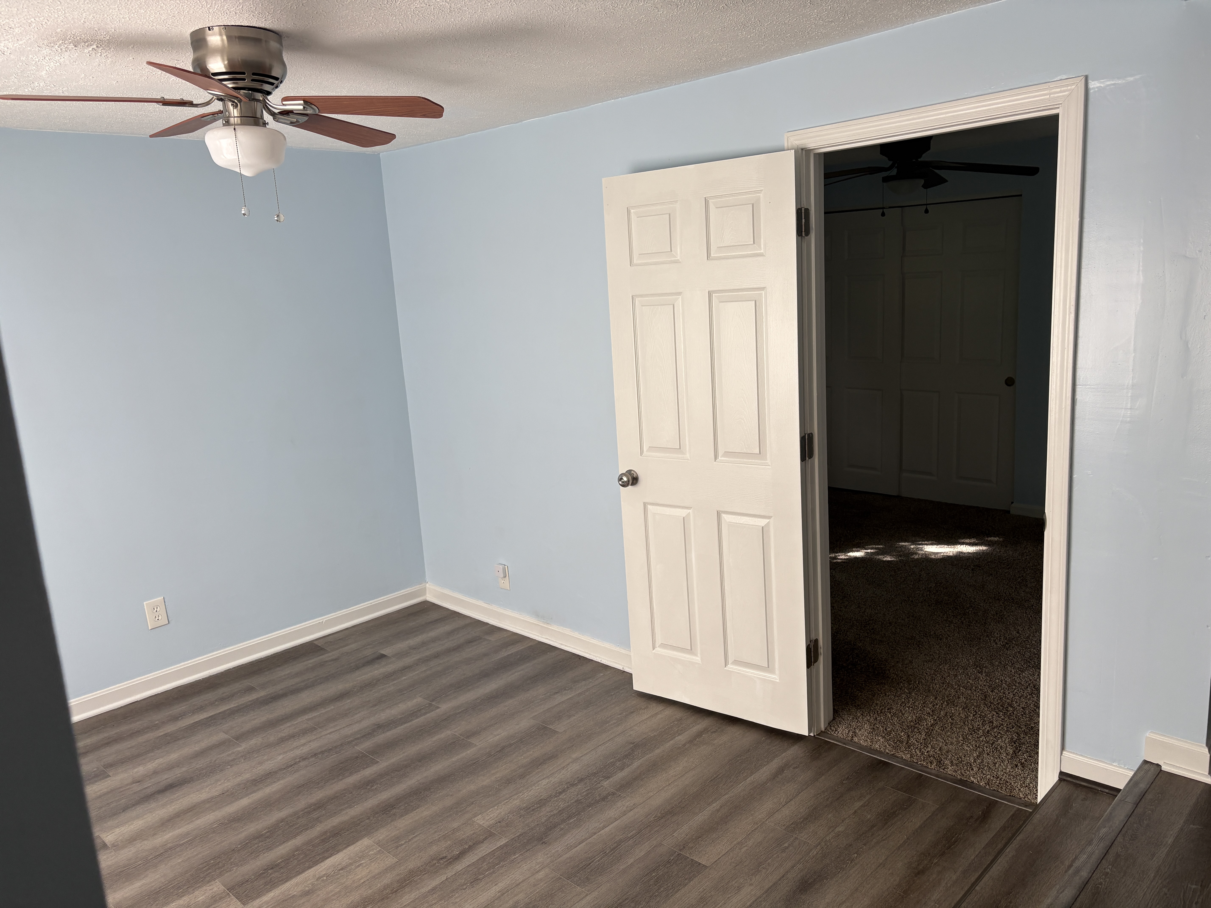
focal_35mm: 26
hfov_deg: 67.3
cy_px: 454
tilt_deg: -10.1
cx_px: 606
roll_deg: +4.4
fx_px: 910
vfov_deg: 53.1
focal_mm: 5.96
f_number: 1.6
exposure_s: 1/122
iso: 80
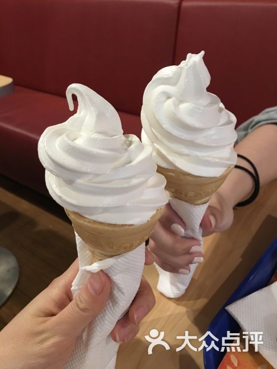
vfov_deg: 61.7
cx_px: 138
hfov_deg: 48.2
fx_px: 309
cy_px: 184
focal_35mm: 29
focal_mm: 4.15
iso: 100
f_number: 2.2
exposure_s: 1/17
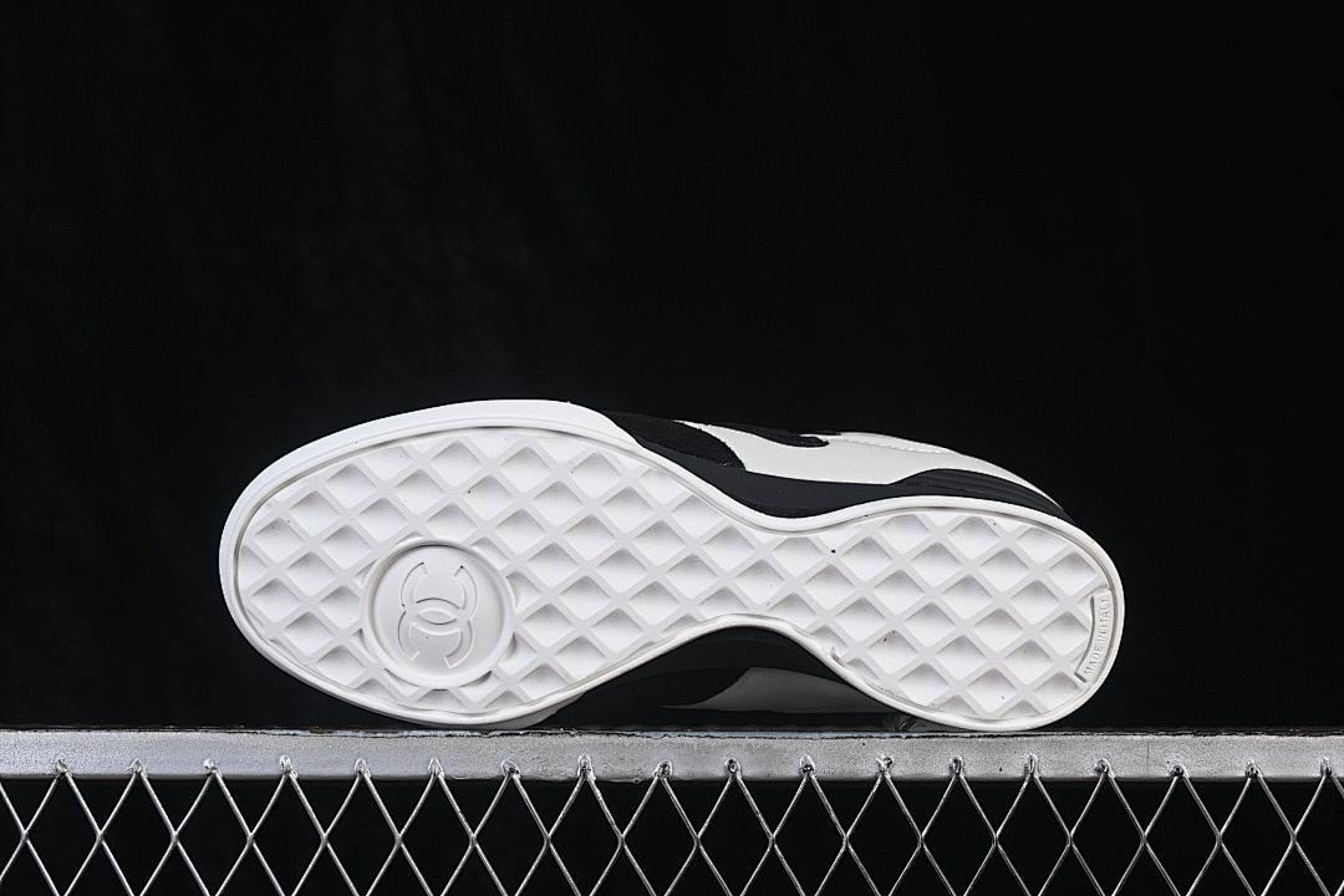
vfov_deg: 18.2
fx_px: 2800
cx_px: 672
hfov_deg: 27.0
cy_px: 448
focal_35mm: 75
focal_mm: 50
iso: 160
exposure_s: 1/80
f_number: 8
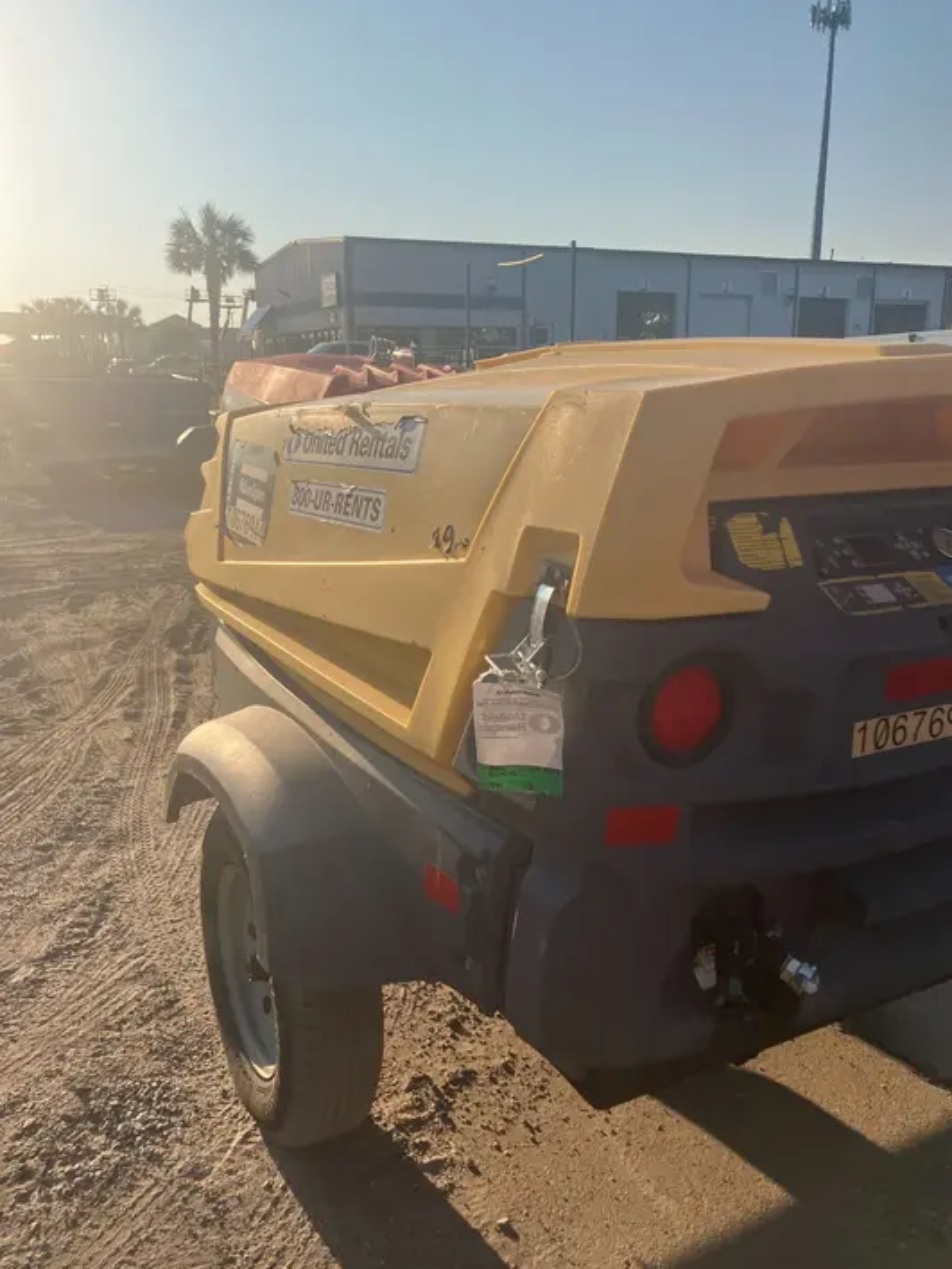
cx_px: 491
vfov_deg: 61.7
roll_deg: +0.3
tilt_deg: -13.4
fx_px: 1063
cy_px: 652
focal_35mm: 29
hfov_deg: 48.2
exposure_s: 1/2114
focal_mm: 3.99
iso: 32
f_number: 1.8
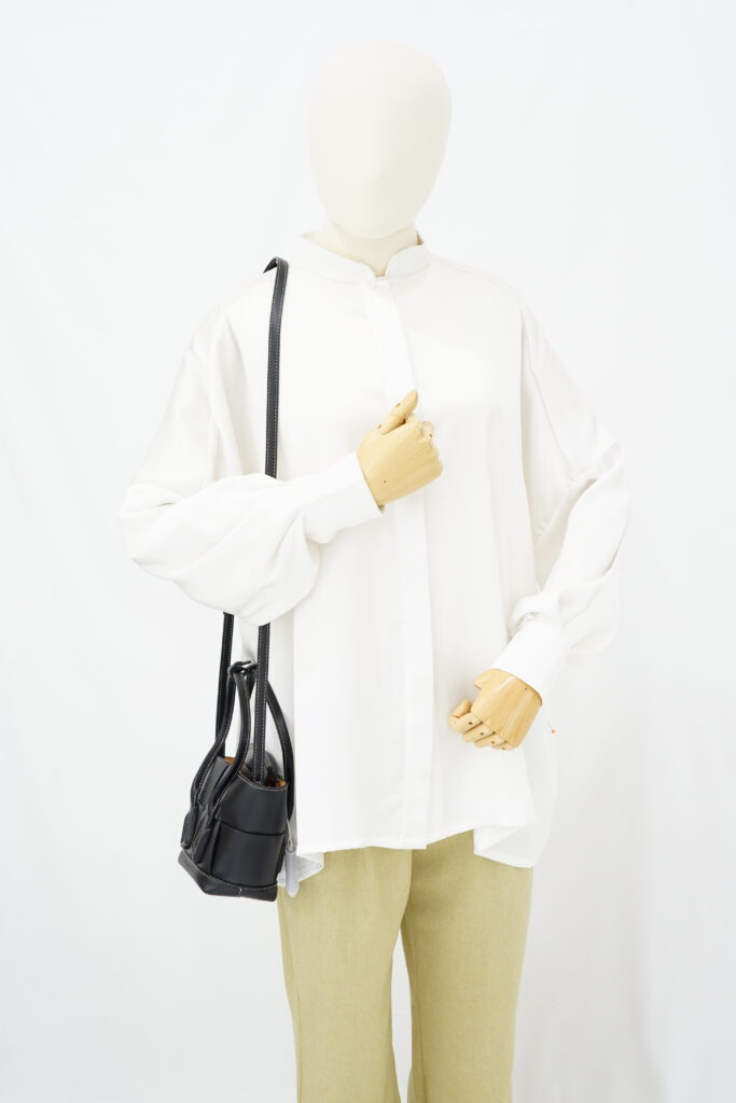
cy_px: 552
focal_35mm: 50
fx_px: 1533
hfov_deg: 27.0
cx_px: 368
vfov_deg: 39.6
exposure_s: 1/8
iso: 640
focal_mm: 50
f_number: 6.3
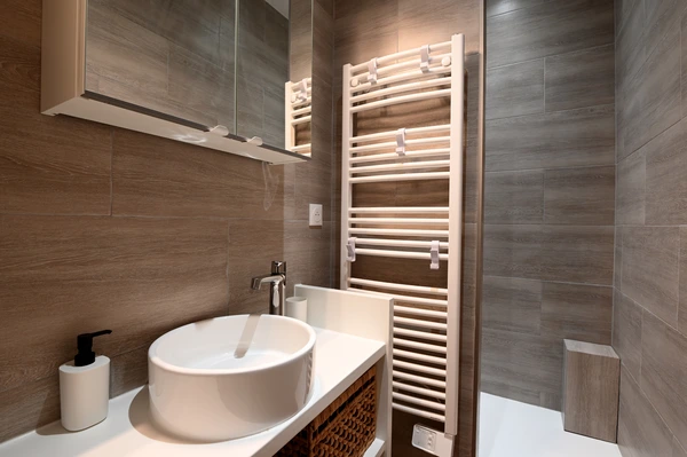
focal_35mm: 16
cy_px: 228
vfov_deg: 73.6
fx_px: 305
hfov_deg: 96.8
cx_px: 344
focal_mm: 16
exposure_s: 1/2
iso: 200
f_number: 11
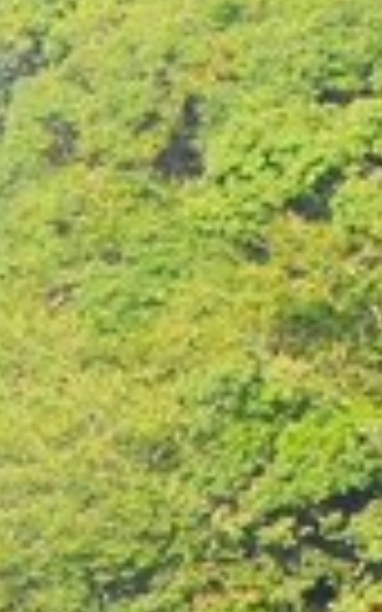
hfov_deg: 5.6
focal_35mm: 216
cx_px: -890
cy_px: 596
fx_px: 3598
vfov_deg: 9.6
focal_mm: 24
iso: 640
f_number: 10
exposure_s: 1/400
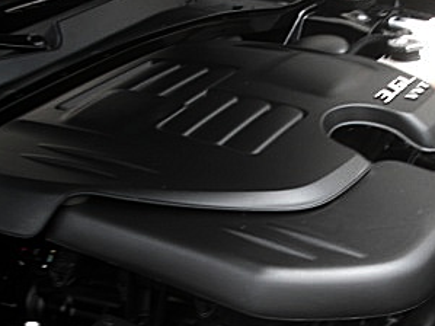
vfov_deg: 19.0
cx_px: 266
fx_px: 967
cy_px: 239
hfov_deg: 25.3
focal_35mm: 77
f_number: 2.8
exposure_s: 1/100
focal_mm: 6.3
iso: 50
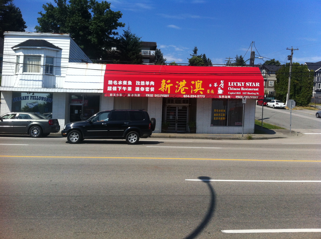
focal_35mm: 35
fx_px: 324
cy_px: 120
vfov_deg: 40.6
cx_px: 160
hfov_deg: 52.7
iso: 80
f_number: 2.8
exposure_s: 1/1676
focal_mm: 3.85
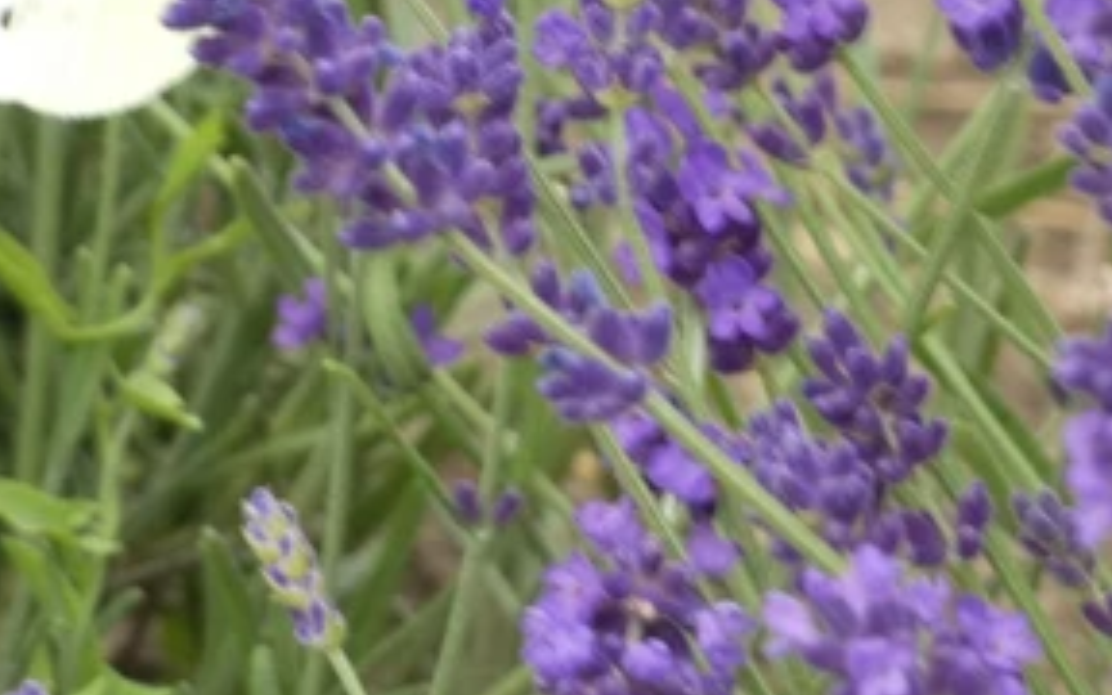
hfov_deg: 2.5
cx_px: 355
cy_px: -46
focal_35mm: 825
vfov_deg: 1.6
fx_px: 25002
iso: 160
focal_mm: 62.7
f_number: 5.6
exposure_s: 1/80
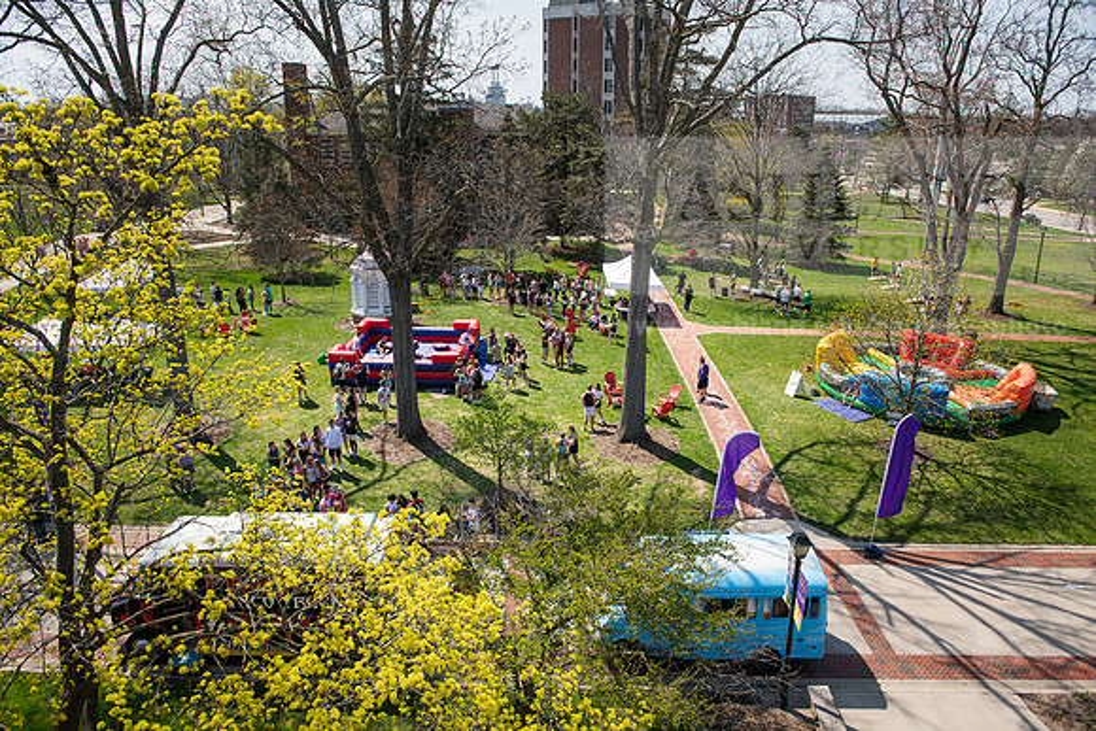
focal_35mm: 27
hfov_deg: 67.4
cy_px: 366
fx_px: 822
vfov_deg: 48.0
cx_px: 548
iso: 125
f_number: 4.5
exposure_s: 1/400
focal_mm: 27
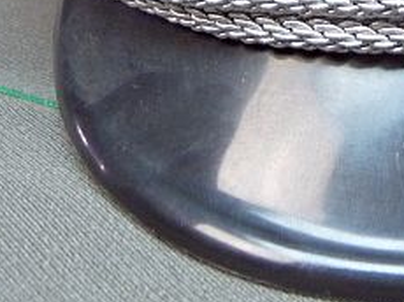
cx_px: 457
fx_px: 1096
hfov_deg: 19.9
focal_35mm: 94
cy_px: -202
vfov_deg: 14.3
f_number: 2.8
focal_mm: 4.8
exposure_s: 1/30
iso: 250
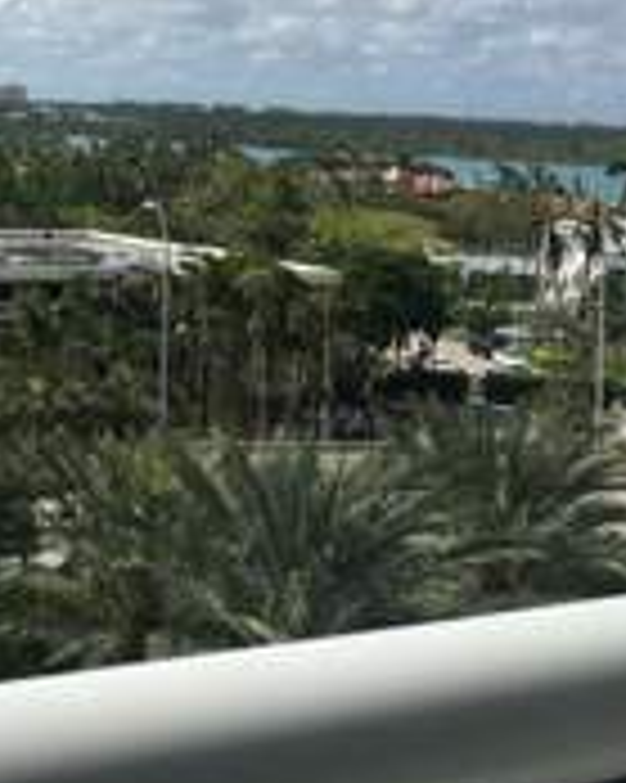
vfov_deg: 23.8
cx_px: -333
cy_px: 76
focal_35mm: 78
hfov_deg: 17.5
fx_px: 1808
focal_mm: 4.15
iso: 25
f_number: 2.2
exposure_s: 1/2849
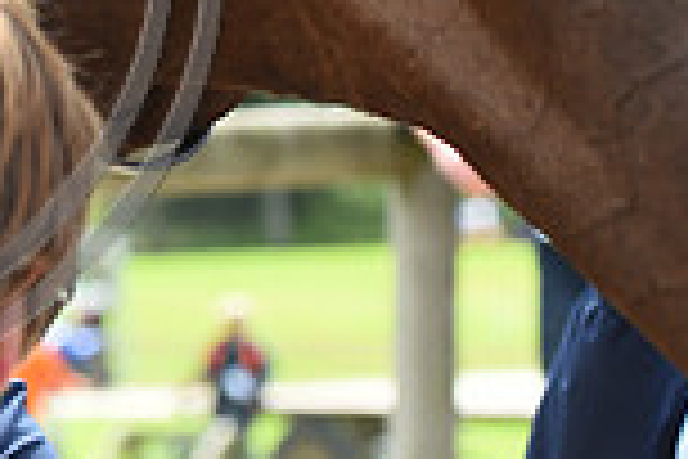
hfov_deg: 6.9
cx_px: -288
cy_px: -122
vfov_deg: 4.6
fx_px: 5637
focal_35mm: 295
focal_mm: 78
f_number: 5
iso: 360
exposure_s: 1/1000
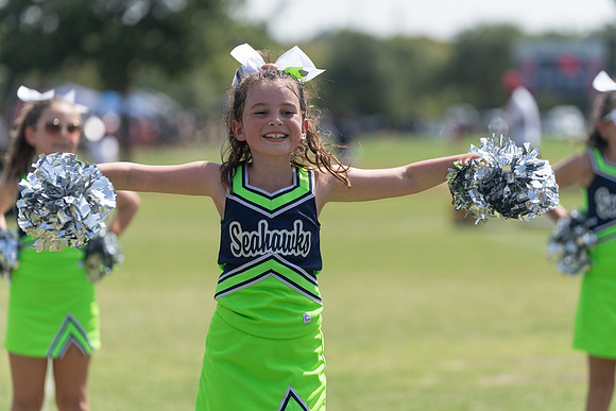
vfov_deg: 6.9
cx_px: 308
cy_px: 206
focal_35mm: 200
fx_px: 3423
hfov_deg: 10.3
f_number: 4
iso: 160
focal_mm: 200
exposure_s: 1/1600
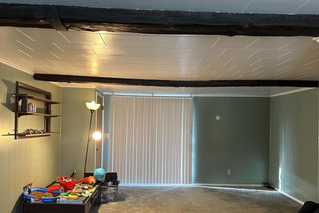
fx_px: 239
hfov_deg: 67.4
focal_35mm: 27
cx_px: 159
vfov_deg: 47.6
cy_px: 127
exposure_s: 1/60
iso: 320
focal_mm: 6.86
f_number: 1.78
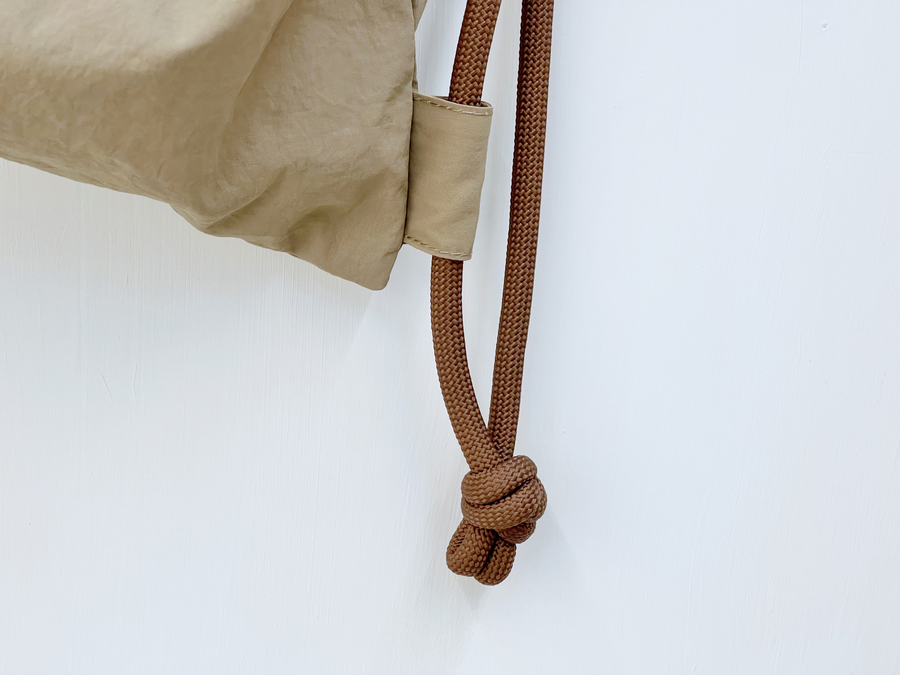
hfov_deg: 30.3
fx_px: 1664
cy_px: 338
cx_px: 450
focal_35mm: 64
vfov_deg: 22.9
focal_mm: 7.5
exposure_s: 1/60
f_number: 2.2
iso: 125
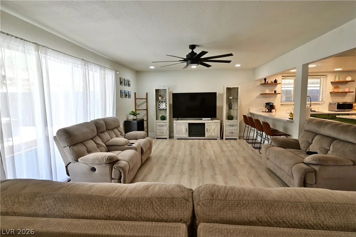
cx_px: 178
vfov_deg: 67.4
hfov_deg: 90.0
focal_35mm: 18
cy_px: 118
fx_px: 178
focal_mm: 18
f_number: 5.6
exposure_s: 1/60
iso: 800
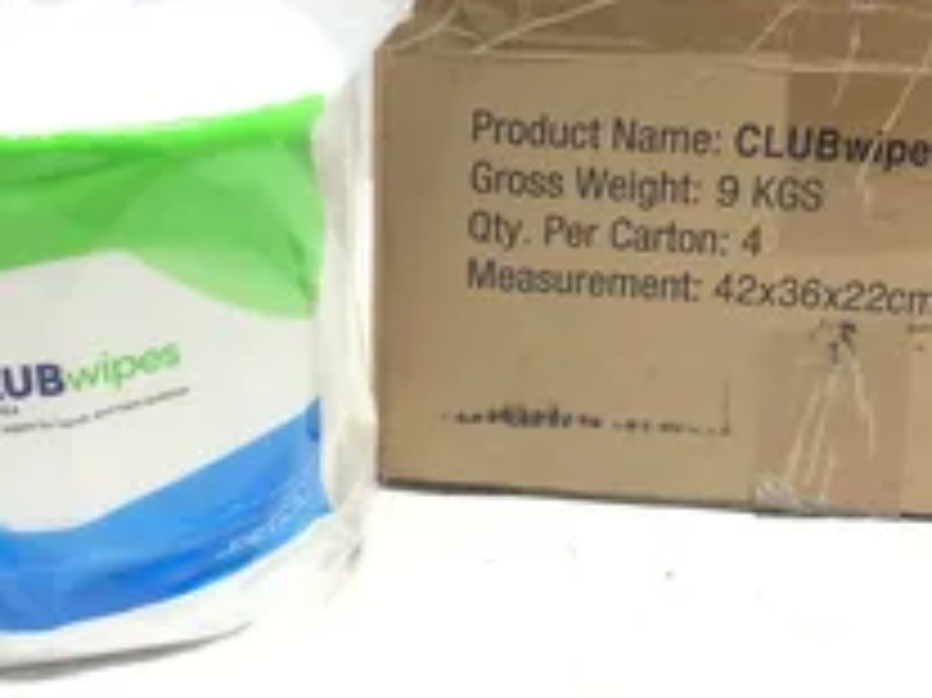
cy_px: 149
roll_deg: -0.1
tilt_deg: -20.9
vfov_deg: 24.0
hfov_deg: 32.2
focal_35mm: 60
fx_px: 1615
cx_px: 432
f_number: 2.4
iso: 25
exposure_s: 1/60
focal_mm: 3.3
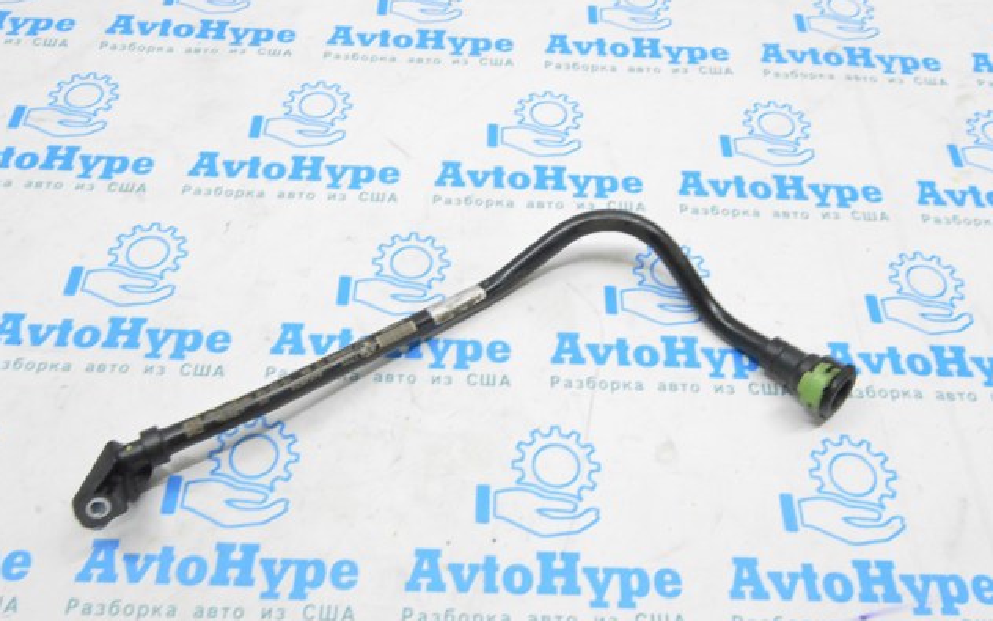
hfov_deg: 56.7
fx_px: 920
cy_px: 303
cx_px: 496
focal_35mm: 34
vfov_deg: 37.3
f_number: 20
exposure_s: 1/15
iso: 6400
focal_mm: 22
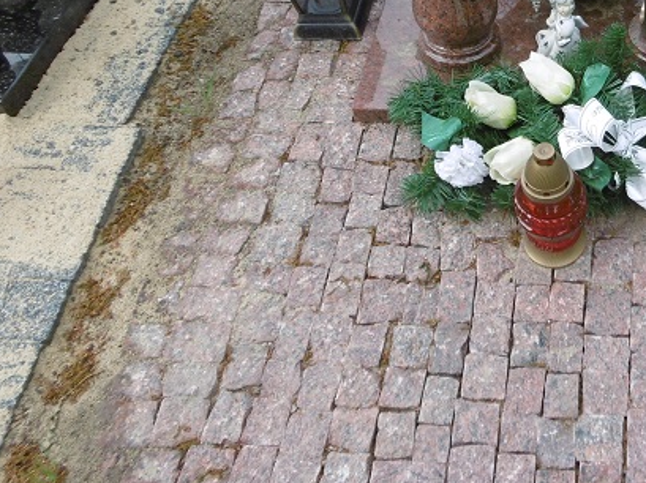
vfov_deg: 30.0
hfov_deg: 37.5
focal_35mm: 47
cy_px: 85
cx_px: 595
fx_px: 876
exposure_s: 1/320
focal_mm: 4.3
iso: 100
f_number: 3.1
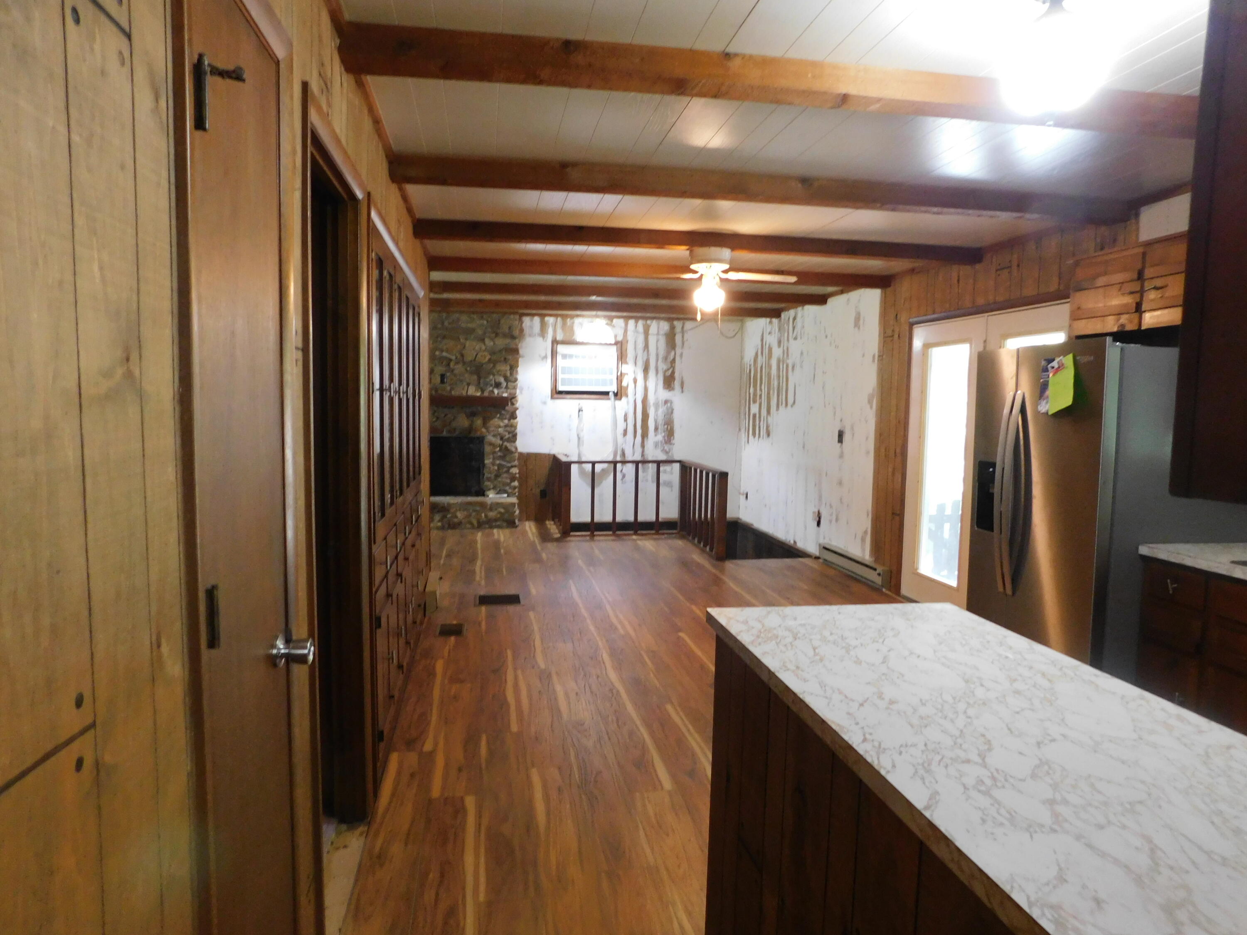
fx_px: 829
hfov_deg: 73.9
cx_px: 624
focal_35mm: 23
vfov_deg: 58.9
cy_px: 468
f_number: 3
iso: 400
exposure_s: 1/10
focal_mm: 4
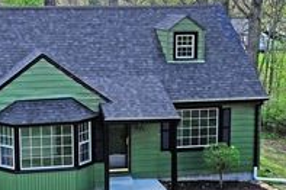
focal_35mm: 71
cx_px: 96
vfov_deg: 19.2
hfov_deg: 28.3
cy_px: 96
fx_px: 564
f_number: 5
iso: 100
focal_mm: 10.26
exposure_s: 1/240
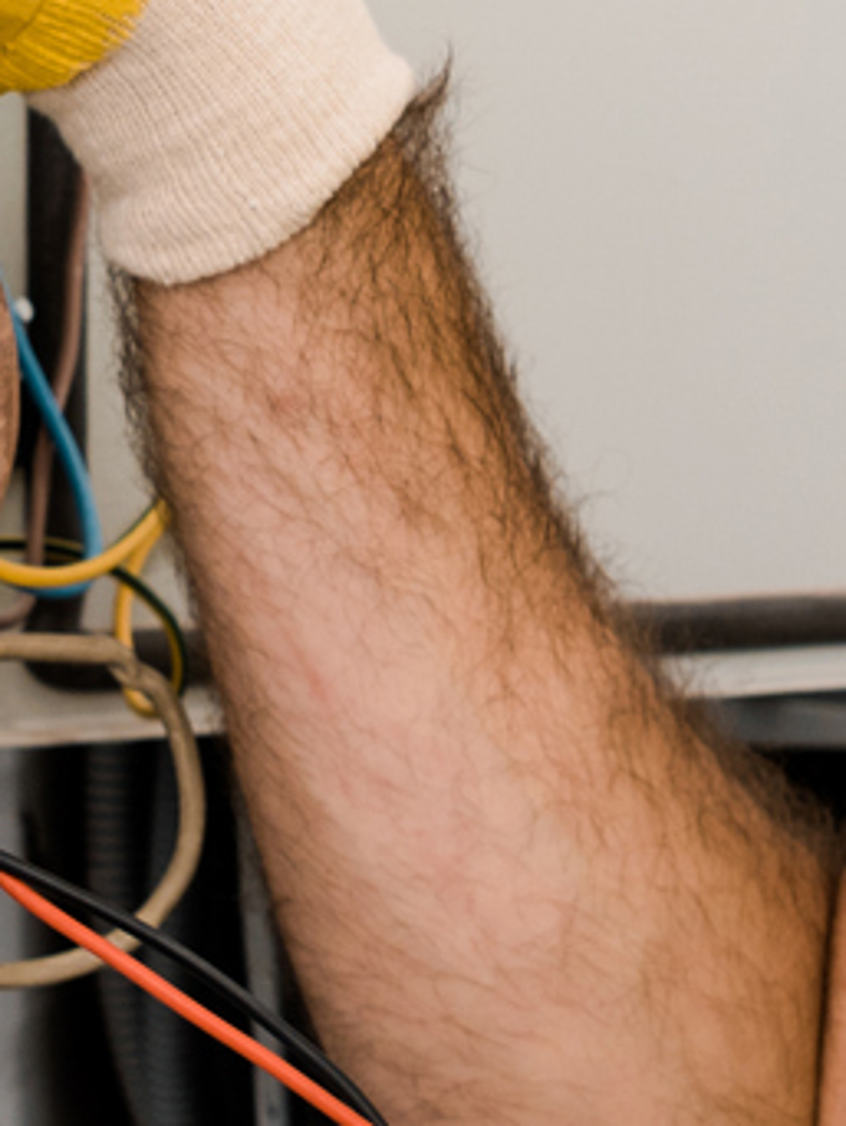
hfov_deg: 10.3
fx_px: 4654
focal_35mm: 143
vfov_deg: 13.5
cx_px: 841
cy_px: -92
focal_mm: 24
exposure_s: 1/200
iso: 100
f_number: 5.6
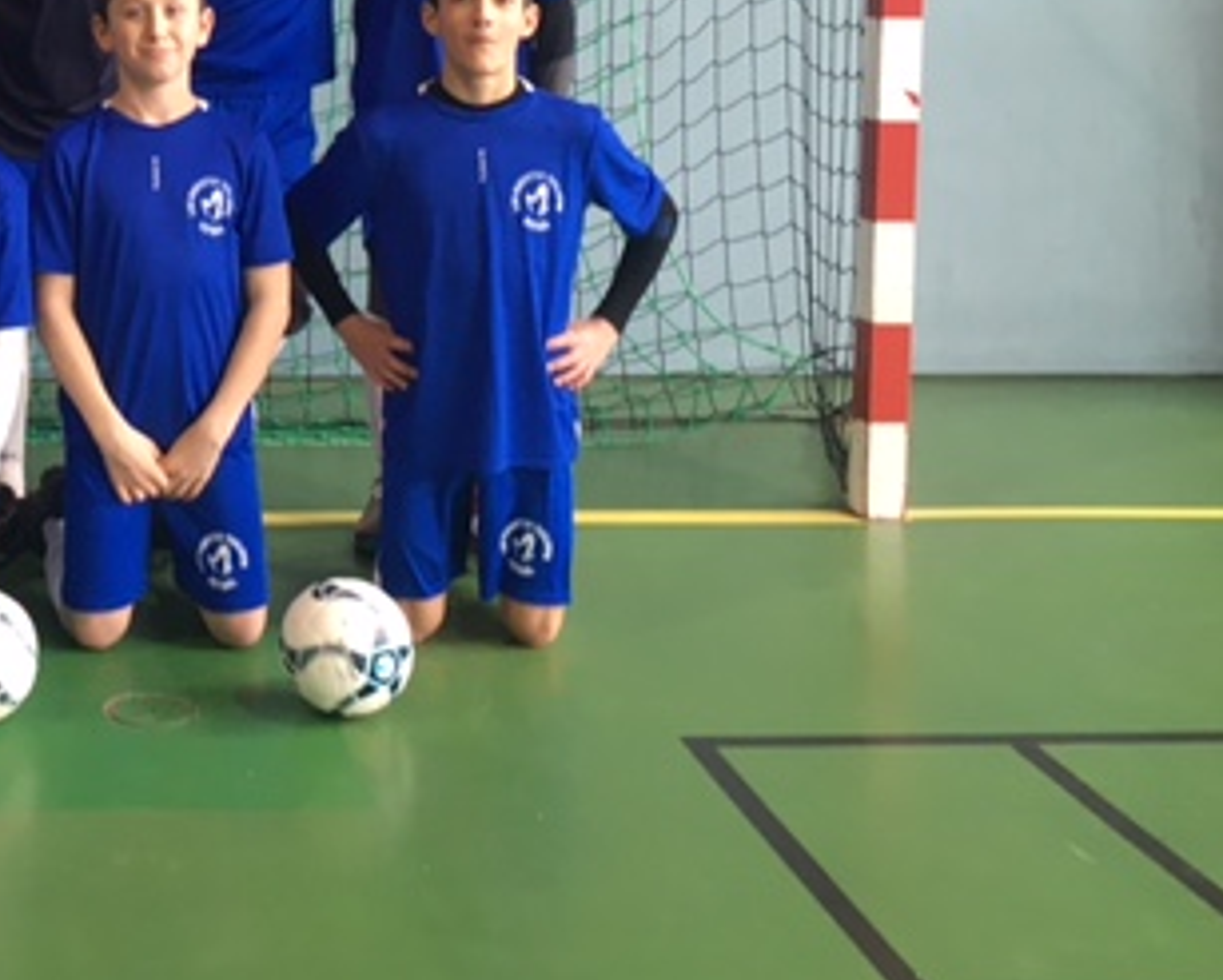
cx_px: 24
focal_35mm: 59
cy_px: 68
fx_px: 2137
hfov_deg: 29.9
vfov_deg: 24.9
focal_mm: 4.15
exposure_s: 1/33
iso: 80
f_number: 2.2
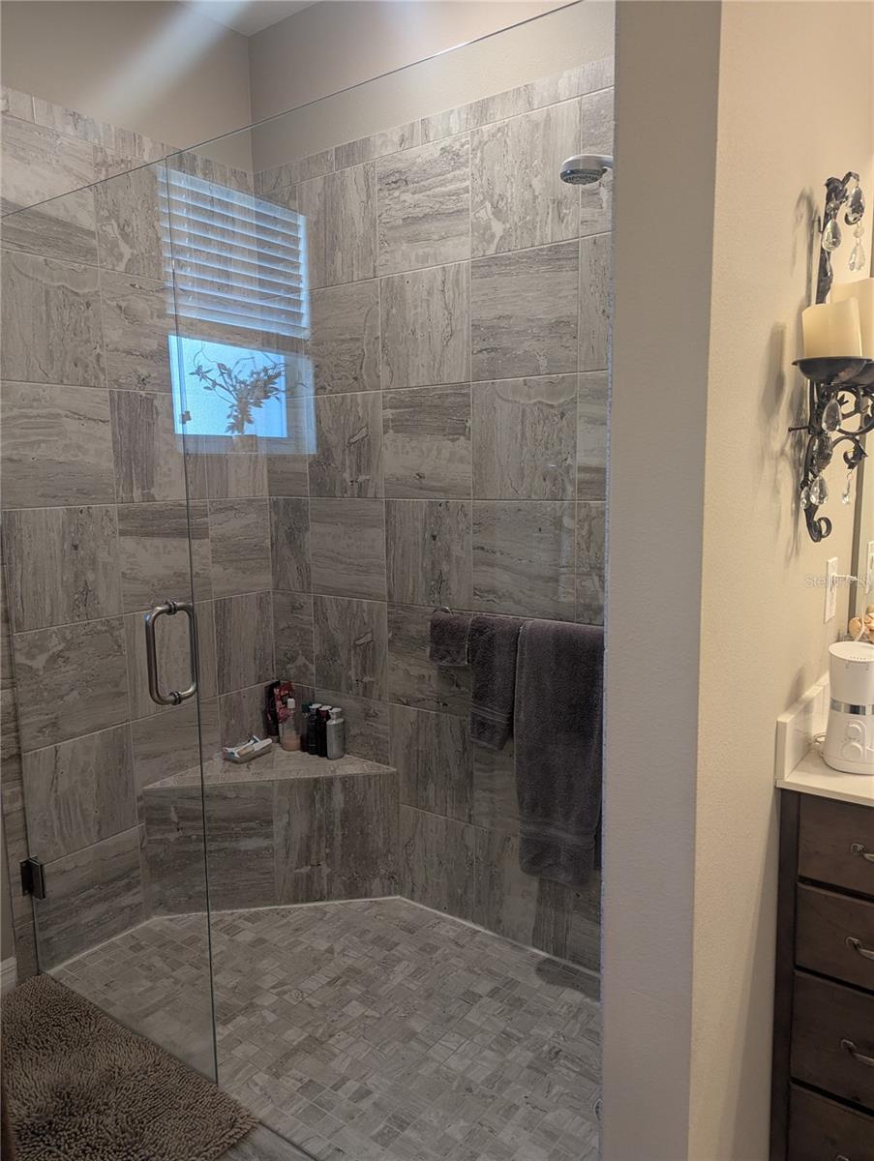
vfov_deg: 71.5
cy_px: 580
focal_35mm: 24
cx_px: 437
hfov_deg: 56.9
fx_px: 806
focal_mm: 6.81
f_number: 1.85
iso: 139
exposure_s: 1/60
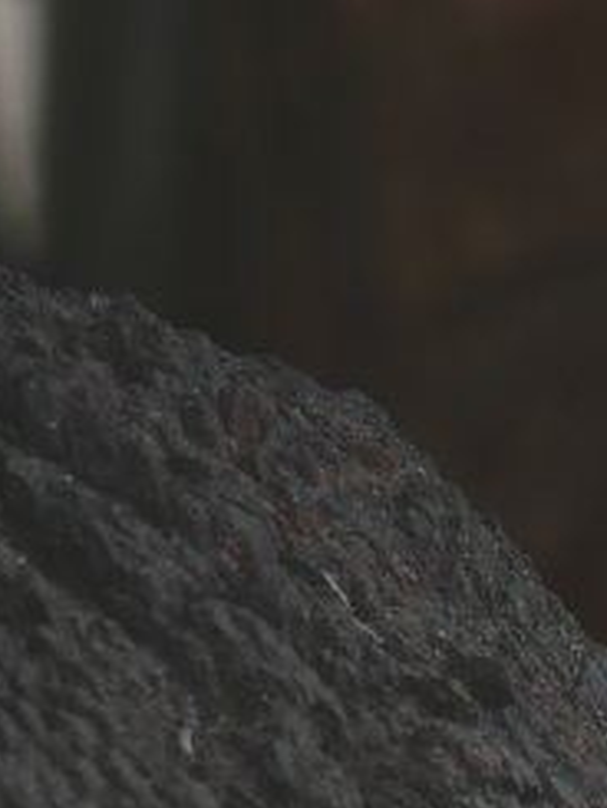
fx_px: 5256
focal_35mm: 225
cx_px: 775
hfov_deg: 6.6
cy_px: 1817
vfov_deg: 8.2
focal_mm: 23
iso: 200
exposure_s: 1/125
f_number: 4.5
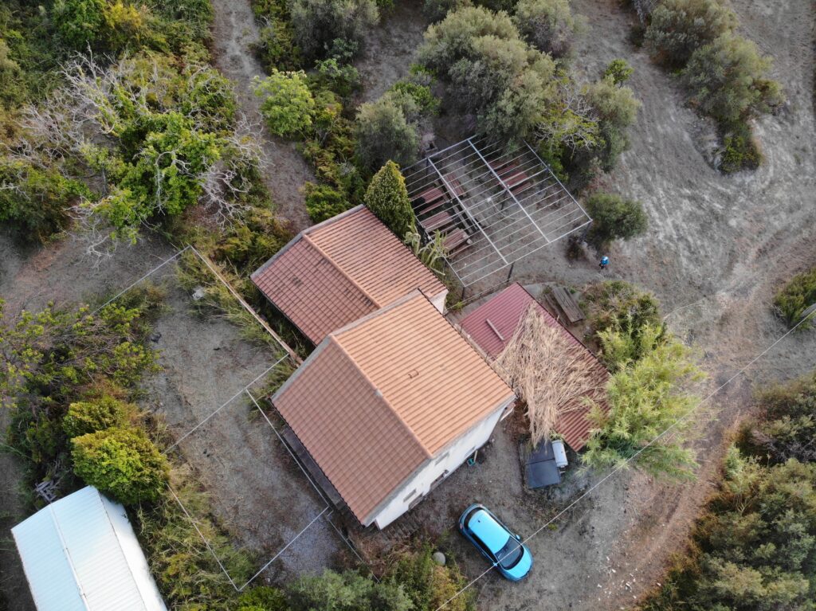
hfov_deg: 71.6
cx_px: 408
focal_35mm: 24
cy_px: 306
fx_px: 565
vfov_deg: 56.8
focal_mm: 4.5
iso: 160
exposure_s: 1/30
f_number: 2.8
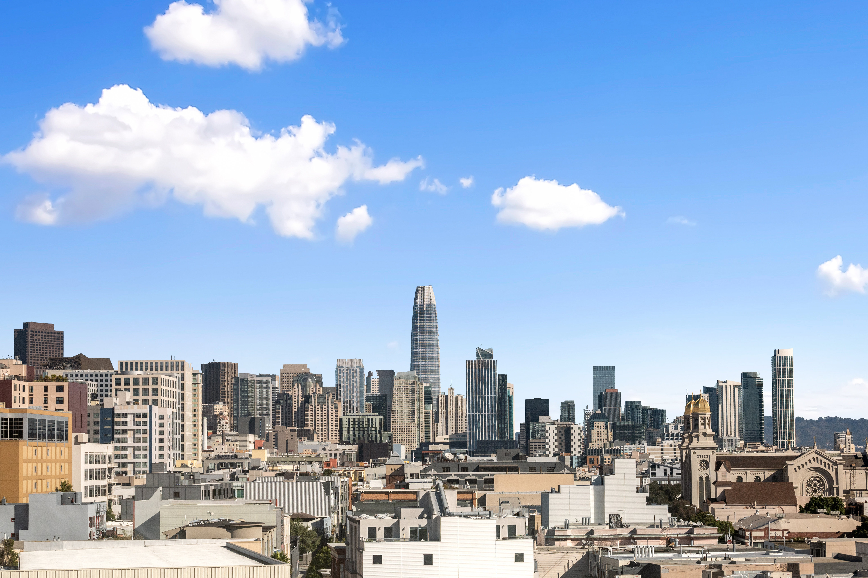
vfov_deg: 22.3
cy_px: 291
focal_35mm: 61
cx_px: 441
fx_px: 1471
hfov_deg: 32.9
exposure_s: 1/6400
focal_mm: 60
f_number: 9
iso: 400
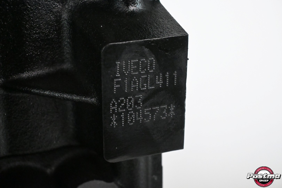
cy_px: 94
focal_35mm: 70
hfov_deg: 28.6
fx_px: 552
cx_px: 141
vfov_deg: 19.3
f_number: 7.1
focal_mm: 47
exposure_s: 1/1000
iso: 12800
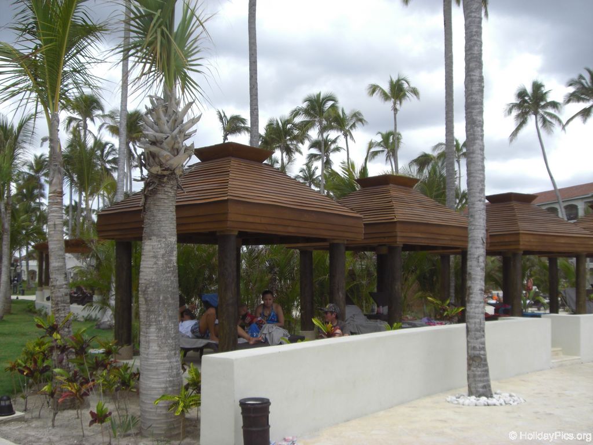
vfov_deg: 37.7
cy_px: 222
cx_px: 296
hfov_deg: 49.0
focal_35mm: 38
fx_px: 651
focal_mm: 6.2
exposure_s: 1/800
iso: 64
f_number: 2.7
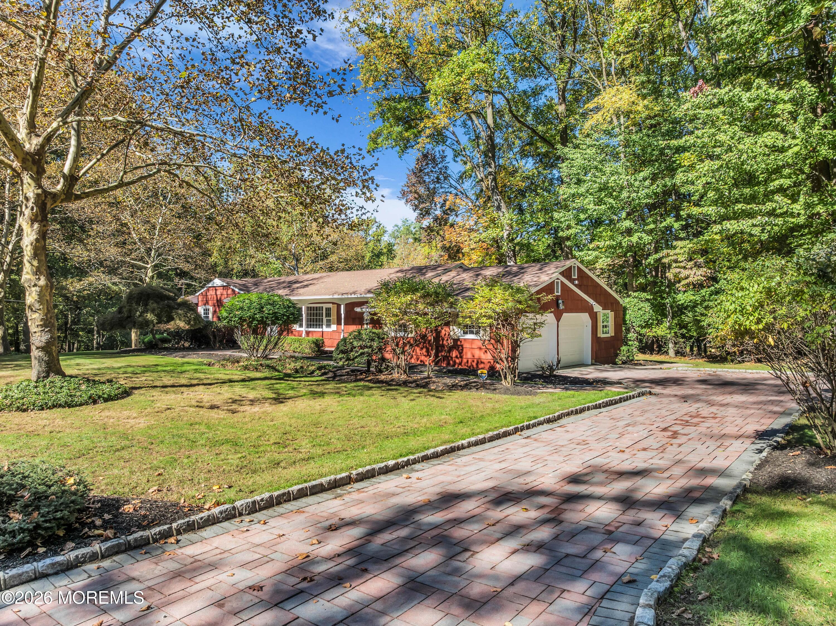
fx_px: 579
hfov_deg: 71.6
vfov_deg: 56.8
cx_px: 418
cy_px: 313
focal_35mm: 24
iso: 110
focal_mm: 12.29
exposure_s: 1/100
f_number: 2.8
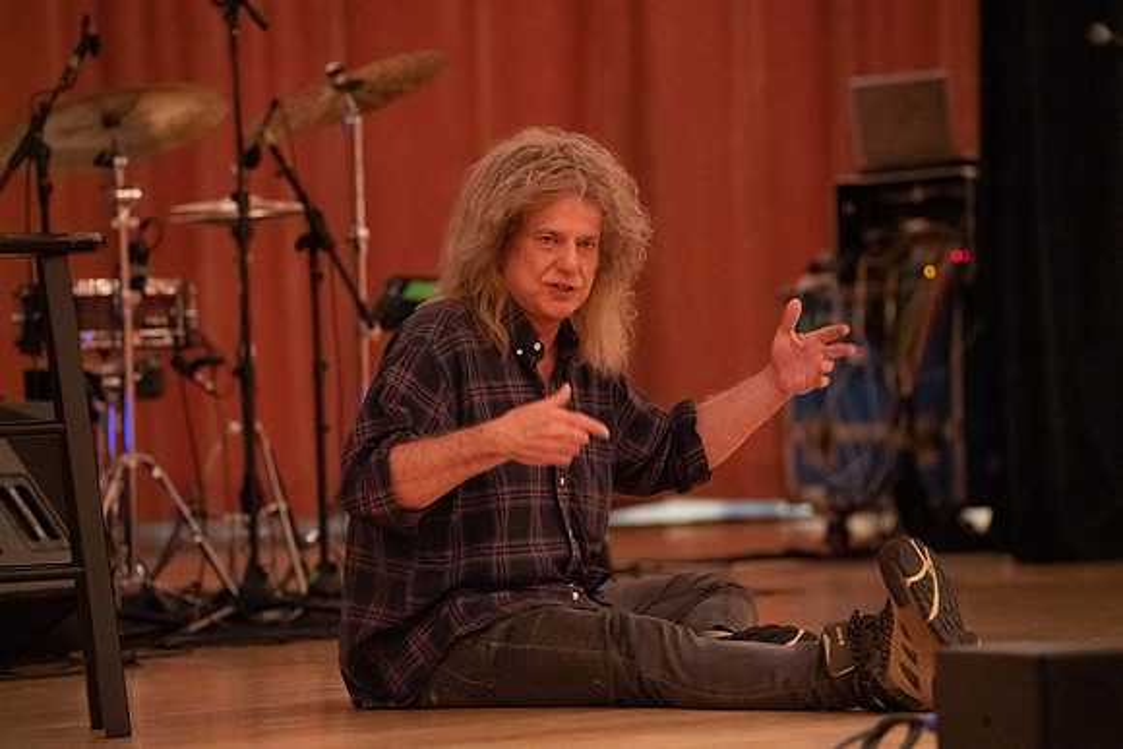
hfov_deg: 10.3
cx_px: 562
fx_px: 6240
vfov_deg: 6.9
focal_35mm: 200
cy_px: 374
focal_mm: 200
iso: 20000
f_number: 4.5
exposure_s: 1/160
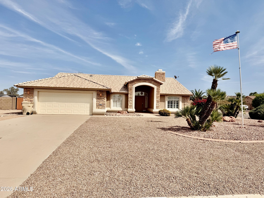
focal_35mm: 24
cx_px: 132
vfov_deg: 56.8
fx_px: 183
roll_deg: -1.1
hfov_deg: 71.6
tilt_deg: +1.3
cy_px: 99
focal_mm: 6.76
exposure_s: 1/9091
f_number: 1.78
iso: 80
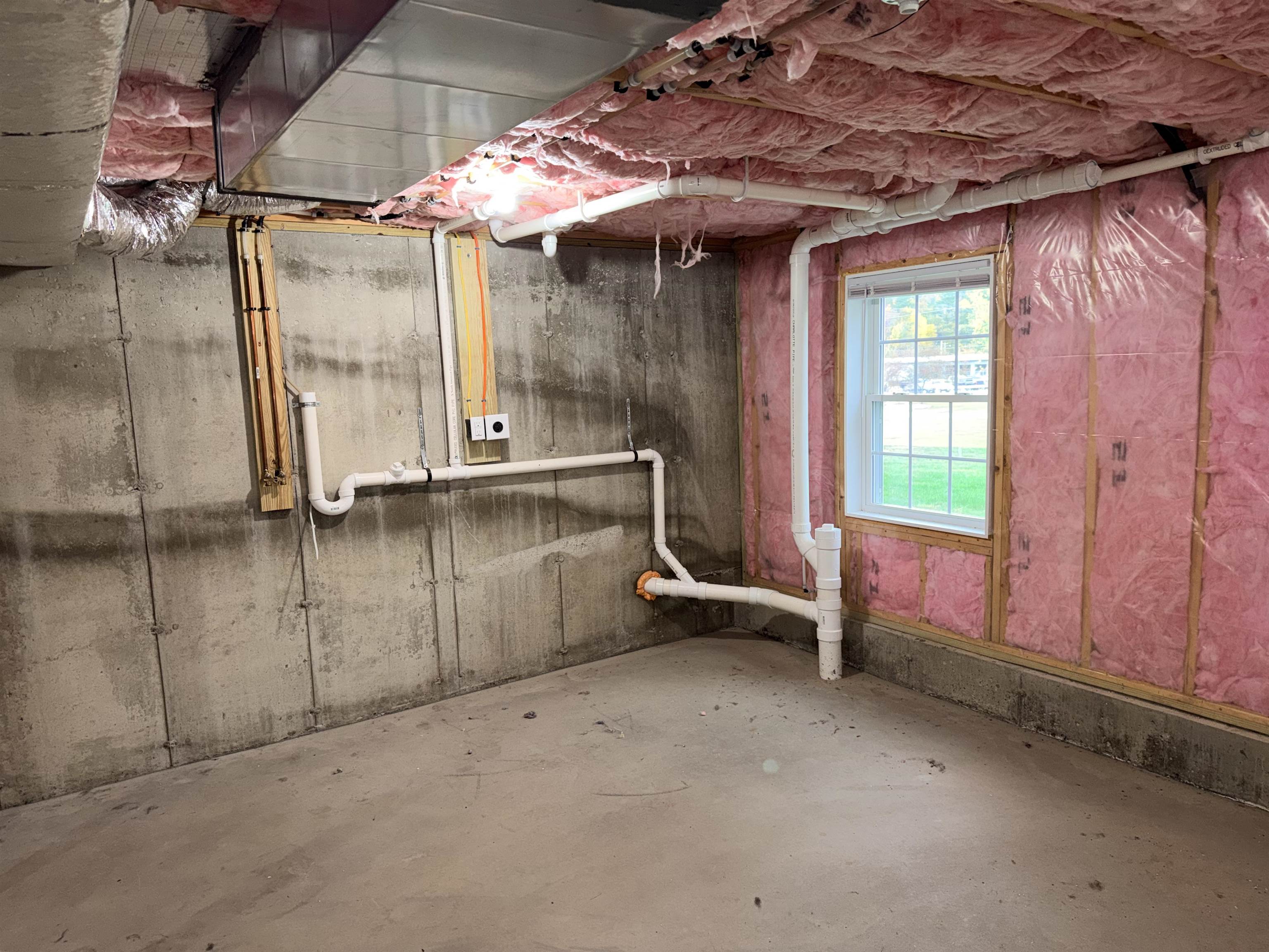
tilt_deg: -7.3
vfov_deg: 56.8
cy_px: 476
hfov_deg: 71.6
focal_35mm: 24
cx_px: 634
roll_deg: +2.6
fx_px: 880
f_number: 1.78
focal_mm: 6.76
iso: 80
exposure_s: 1/17
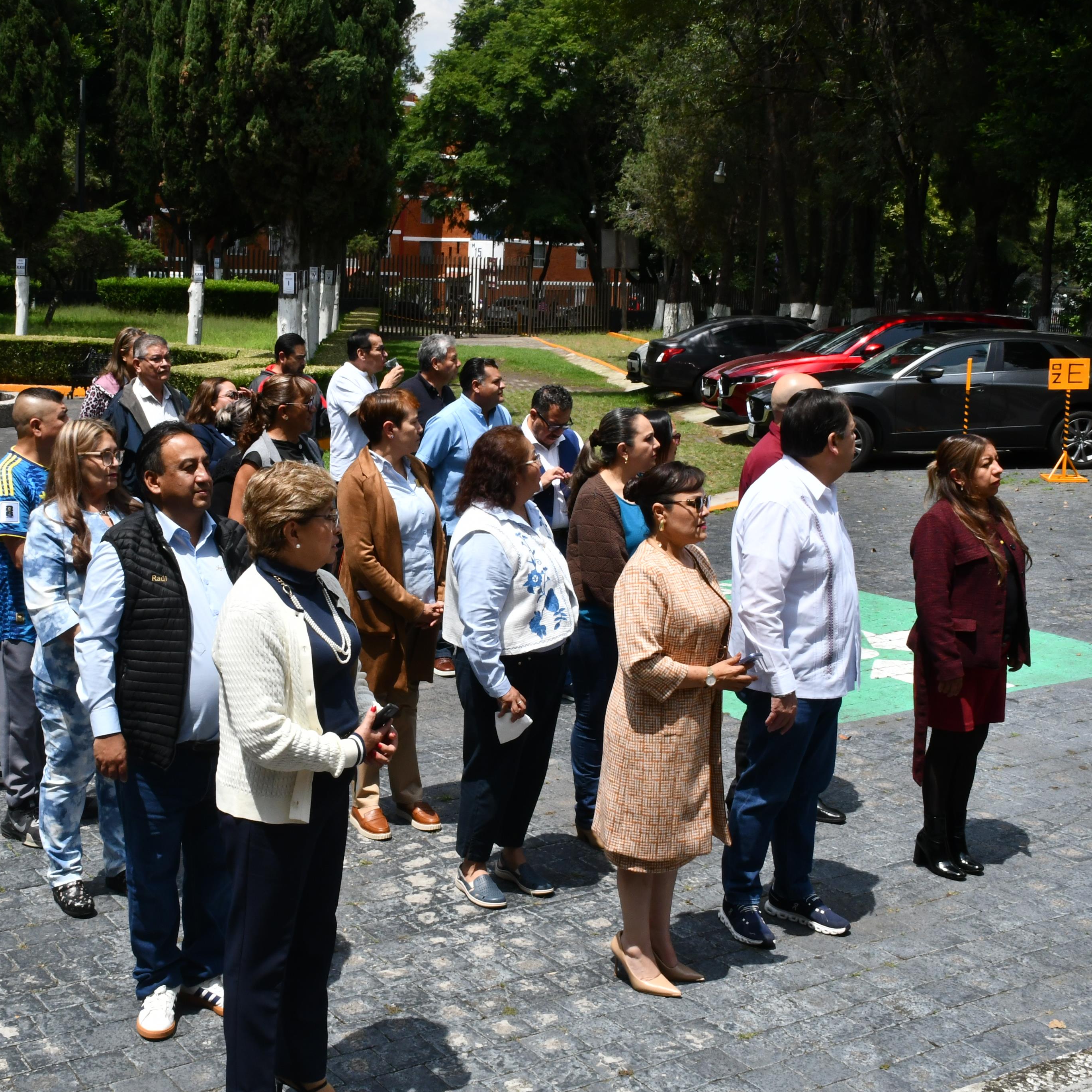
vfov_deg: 38.3
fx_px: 1570
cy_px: 540
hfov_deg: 38.1
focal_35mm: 44
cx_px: 402
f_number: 20
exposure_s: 1/400
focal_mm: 23
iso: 800
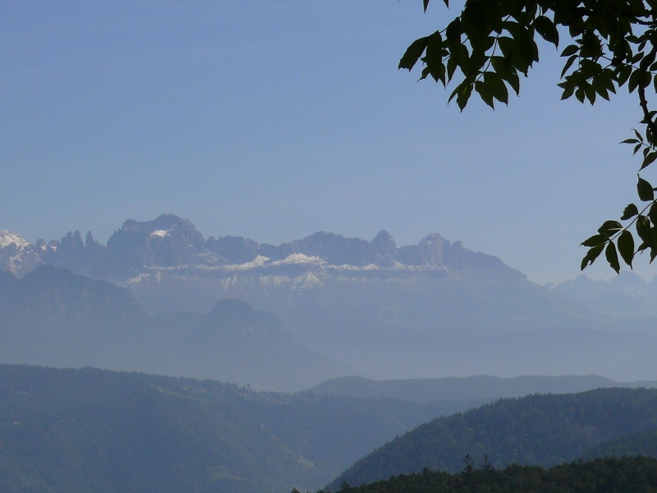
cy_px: 246
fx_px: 2638
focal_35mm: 139
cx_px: 328
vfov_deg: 10.7
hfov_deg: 14.2
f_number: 8
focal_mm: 16.5
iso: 100
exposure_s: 1/500
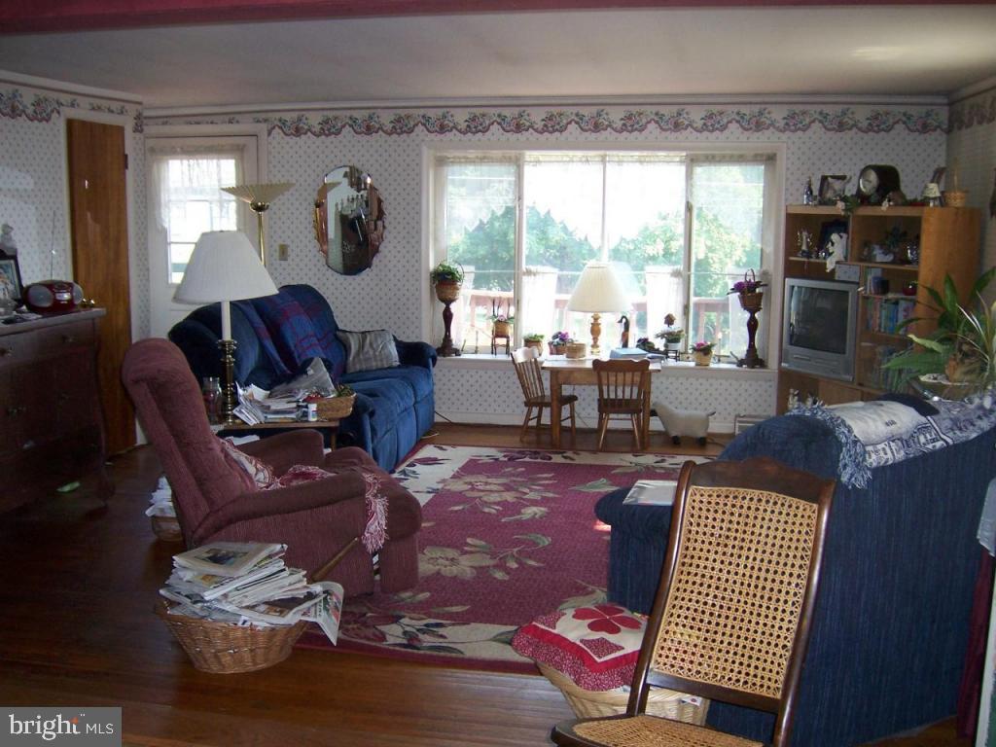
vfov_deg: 39.7
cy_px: 374
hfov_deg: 51.4
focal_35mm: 36
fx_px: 1036
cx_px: 498
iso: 125
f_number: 2.8
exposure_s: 1/60
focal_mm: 6.2
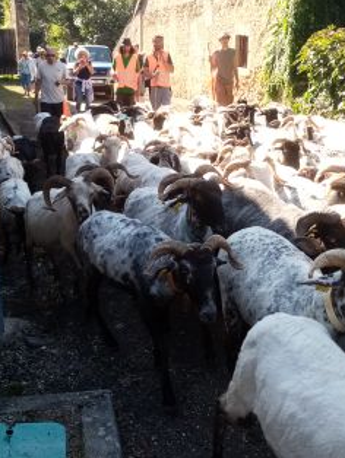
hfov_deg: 33.6
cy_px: 188
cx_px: 156
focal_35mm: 43
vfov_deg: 43.6
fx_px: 571
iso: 106
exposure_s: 1/304
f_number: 1.8
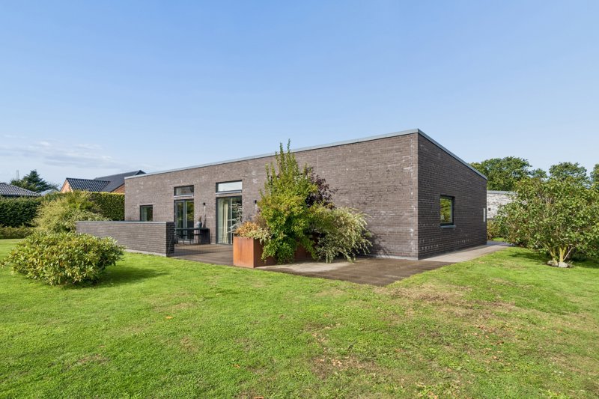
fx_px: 349
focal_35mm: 21
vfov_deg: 59.5
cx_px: 300
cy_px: 200
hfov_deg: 81.2
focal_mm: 21
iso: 320
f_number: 20
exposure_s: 1/100
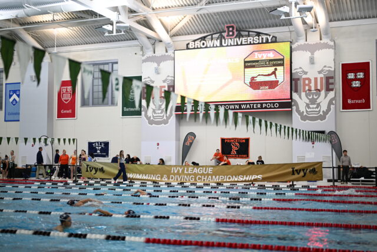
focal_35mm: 50
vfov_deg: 27.0
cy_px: 126
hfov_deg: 39.6
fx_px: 524
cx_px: 188
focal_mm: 50
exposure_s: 1/2500
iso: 800
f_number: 1.2
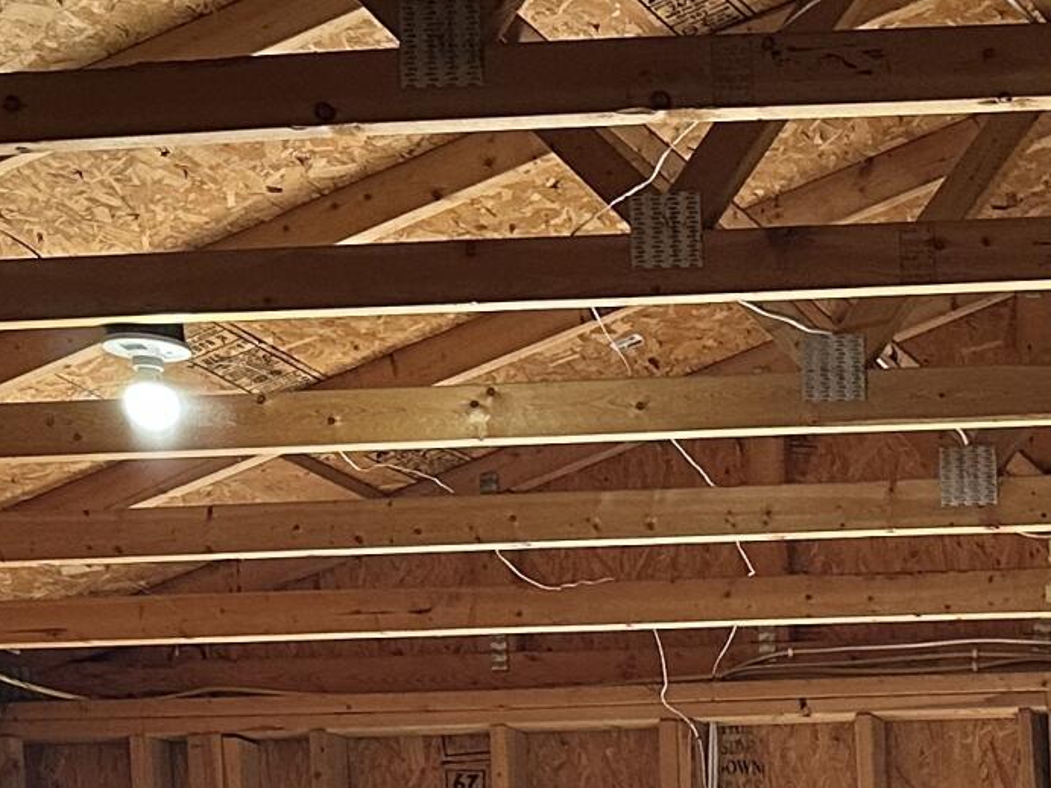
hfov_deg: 16.2
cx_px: 1835
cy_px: 1635
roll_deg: +0.3
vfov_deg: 12.4
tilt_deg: -4.8
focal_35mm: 104
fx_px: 3158
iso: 160
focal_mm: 6.86
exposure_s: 1/121
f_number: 1.78
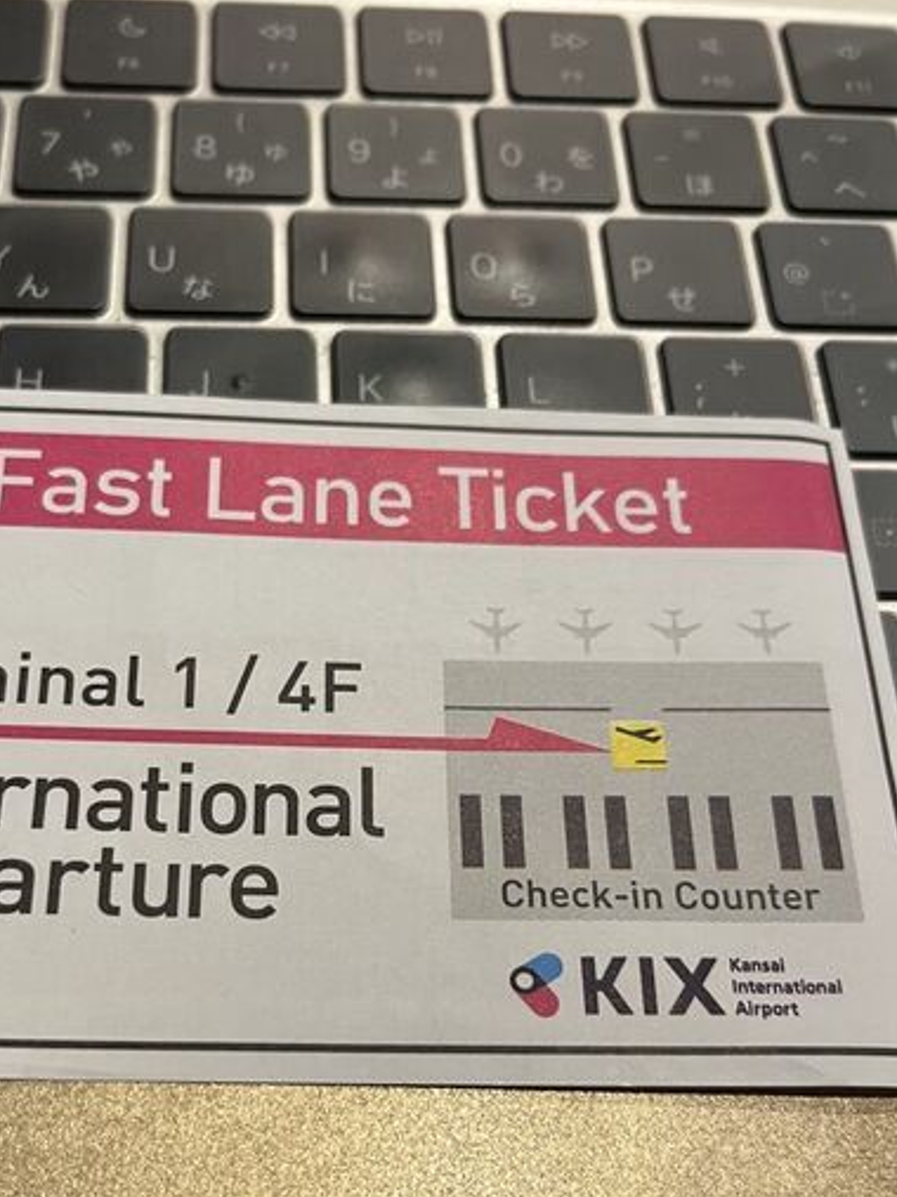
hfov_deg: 36.6
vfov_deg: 47.3
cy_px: 765
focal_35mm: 39
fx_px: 1348
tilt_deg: -62.6
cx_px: 326
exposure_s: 1/80
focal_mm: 5.1
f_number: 1.6
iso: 125
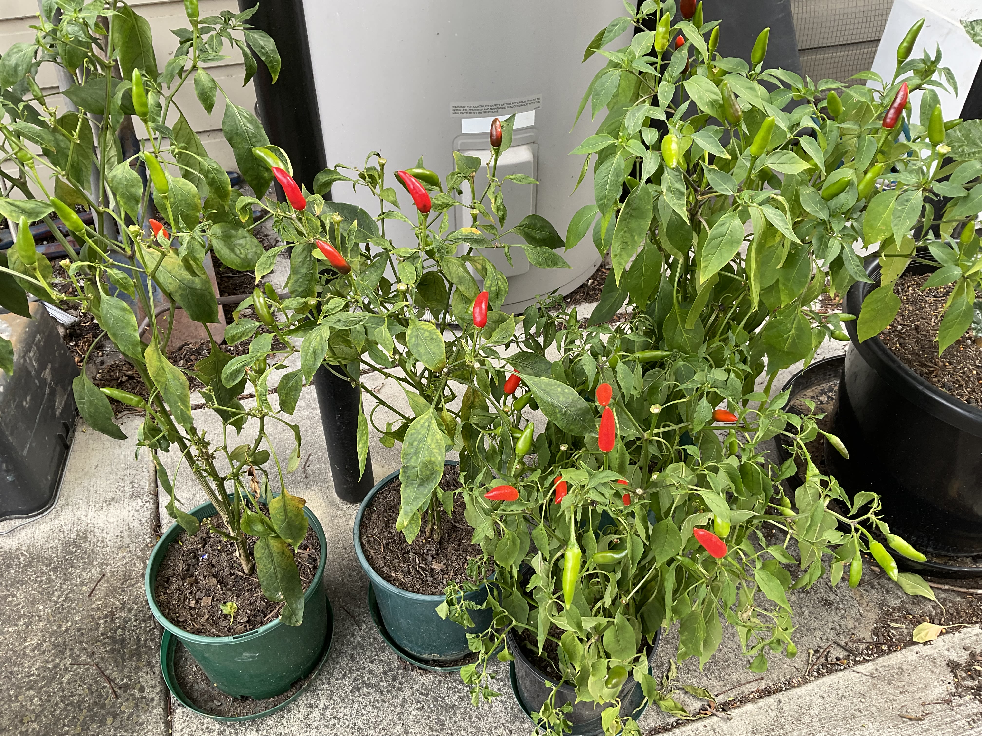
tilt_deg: -42.9
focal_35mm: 29
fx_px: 823
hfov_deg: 61.7
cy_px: 368
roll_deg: +0.6
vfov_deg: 48.2
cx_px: 491
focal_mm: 3
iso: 32
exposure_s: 1/122
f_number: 1.8
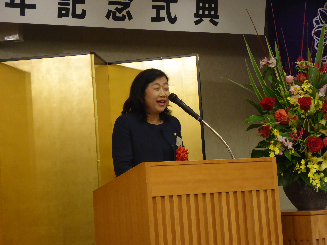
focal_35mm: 127
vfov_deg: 11.7
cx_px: 164
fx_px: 1200
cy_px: 122
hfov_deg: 15.5
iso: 400
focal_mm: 20.6
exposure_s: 1/40
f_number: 5.1
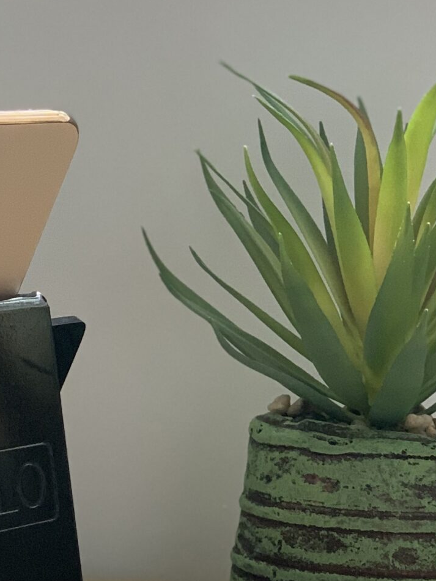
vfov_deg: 14.1
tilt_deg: -5.7
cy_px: 256
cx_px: -25
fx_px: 2352
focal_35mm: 140
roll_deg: -2.1
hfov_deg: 10.5
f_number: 2.4
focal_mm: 6
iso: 125
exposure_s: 1/86
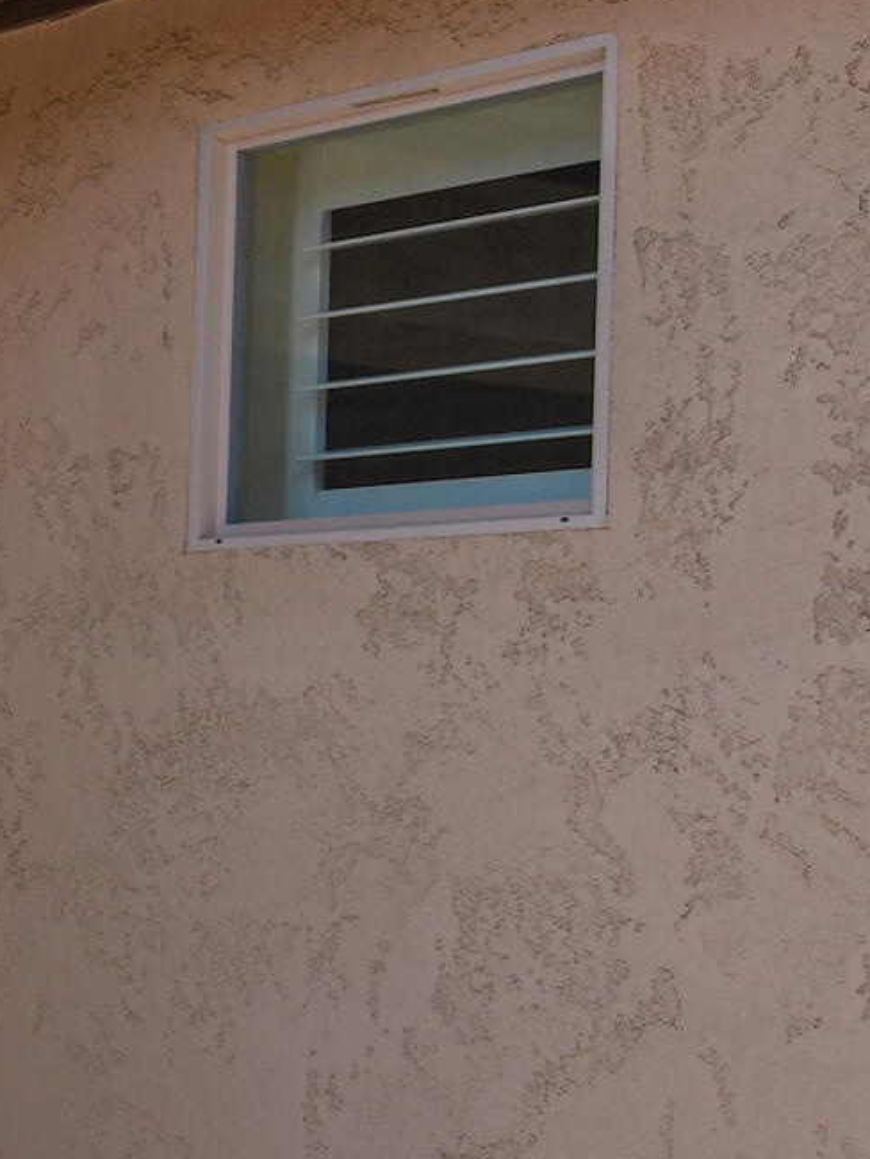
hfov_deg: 15.6
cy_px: 760
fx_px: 2378
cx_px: -959
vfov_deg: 27.2
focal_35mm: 71
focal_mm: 11
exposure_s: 1/80
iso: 100
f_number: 13
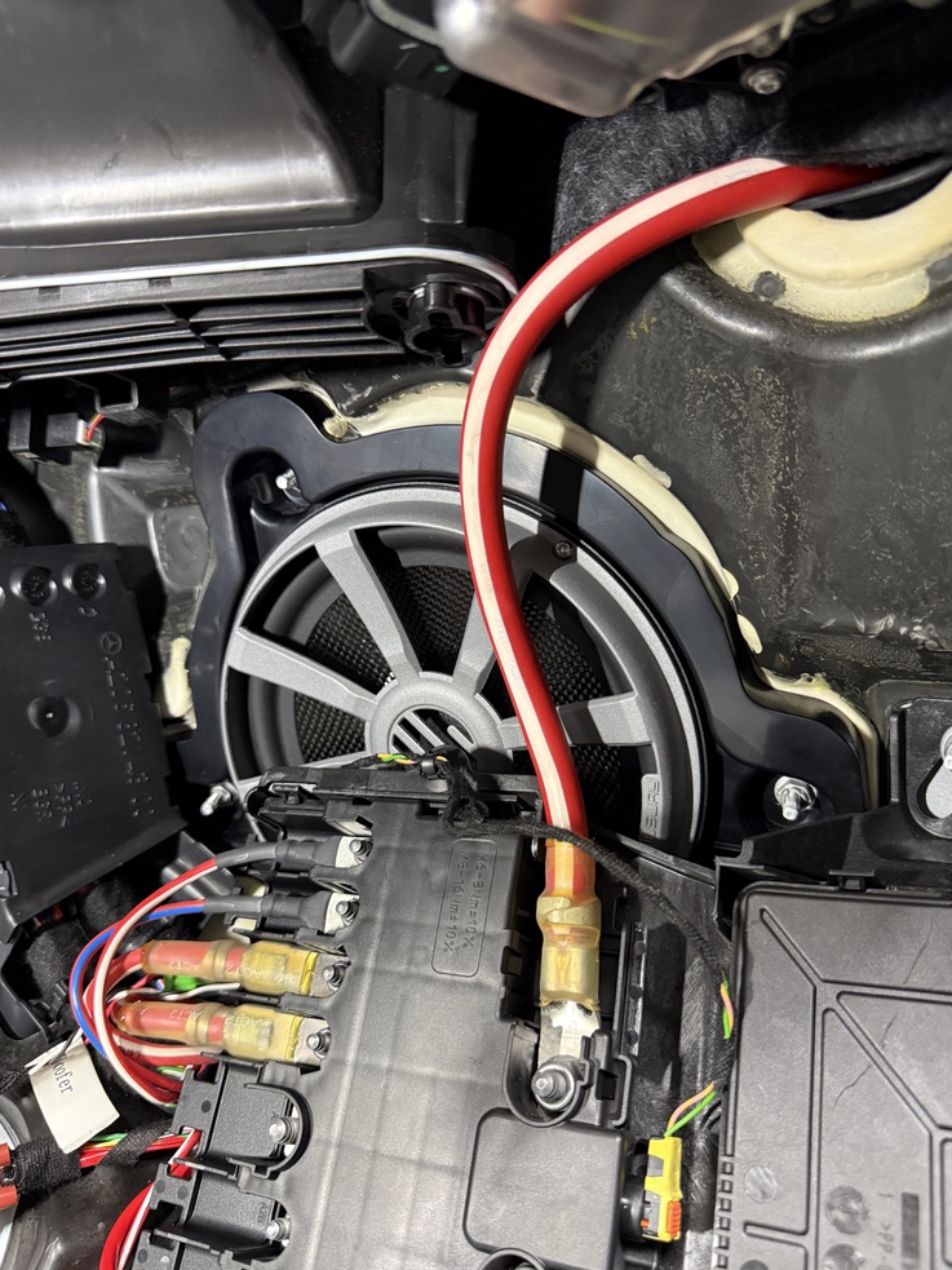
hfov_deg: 54.9
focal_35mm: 25
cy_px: 656
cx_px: 475
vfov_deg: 69.4
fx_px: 917
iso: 640
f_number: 1.78
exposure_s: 1/60
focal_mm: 6.76
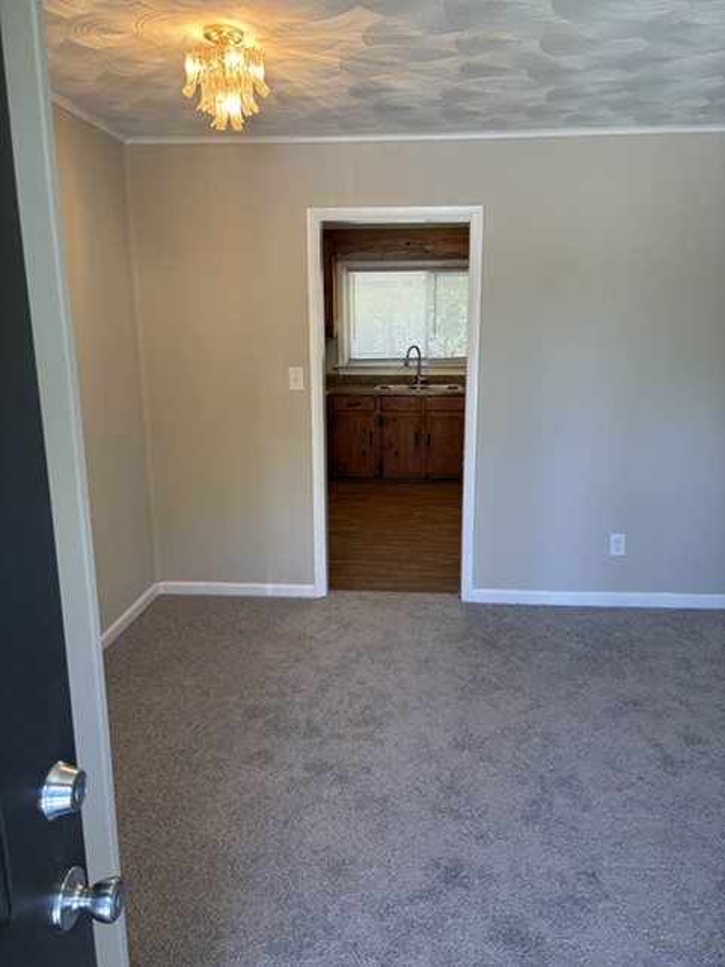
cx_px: 362
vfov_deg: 67.3
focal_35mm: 26
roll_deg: +1.8
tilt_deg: -11.5
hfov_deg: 53.0
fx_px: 727
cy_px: 484
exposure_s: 1/120
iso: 100
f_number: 1.6
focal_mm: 5.96
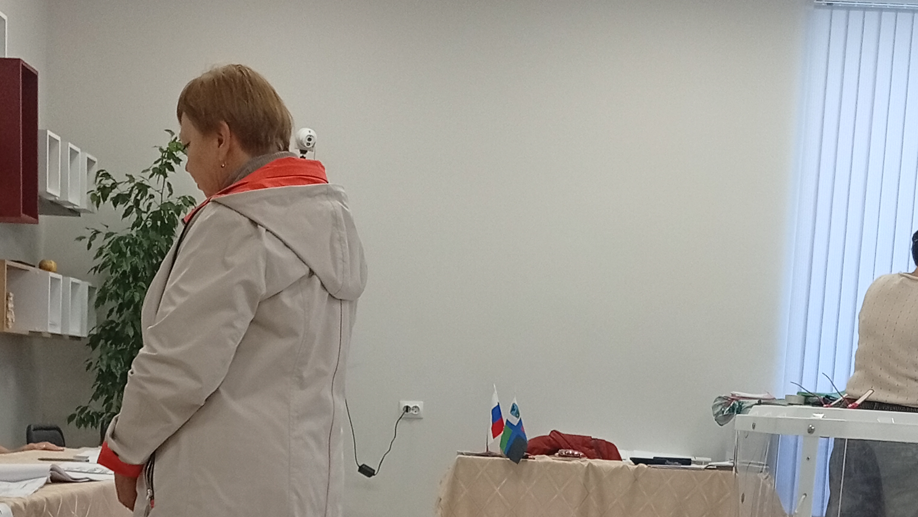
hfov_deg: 30.6
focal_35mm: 69
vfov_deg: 16.8
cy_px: 604
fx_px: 1680
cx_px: 463
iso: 198
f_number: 1.8
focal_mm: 3.98
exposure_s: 1/50
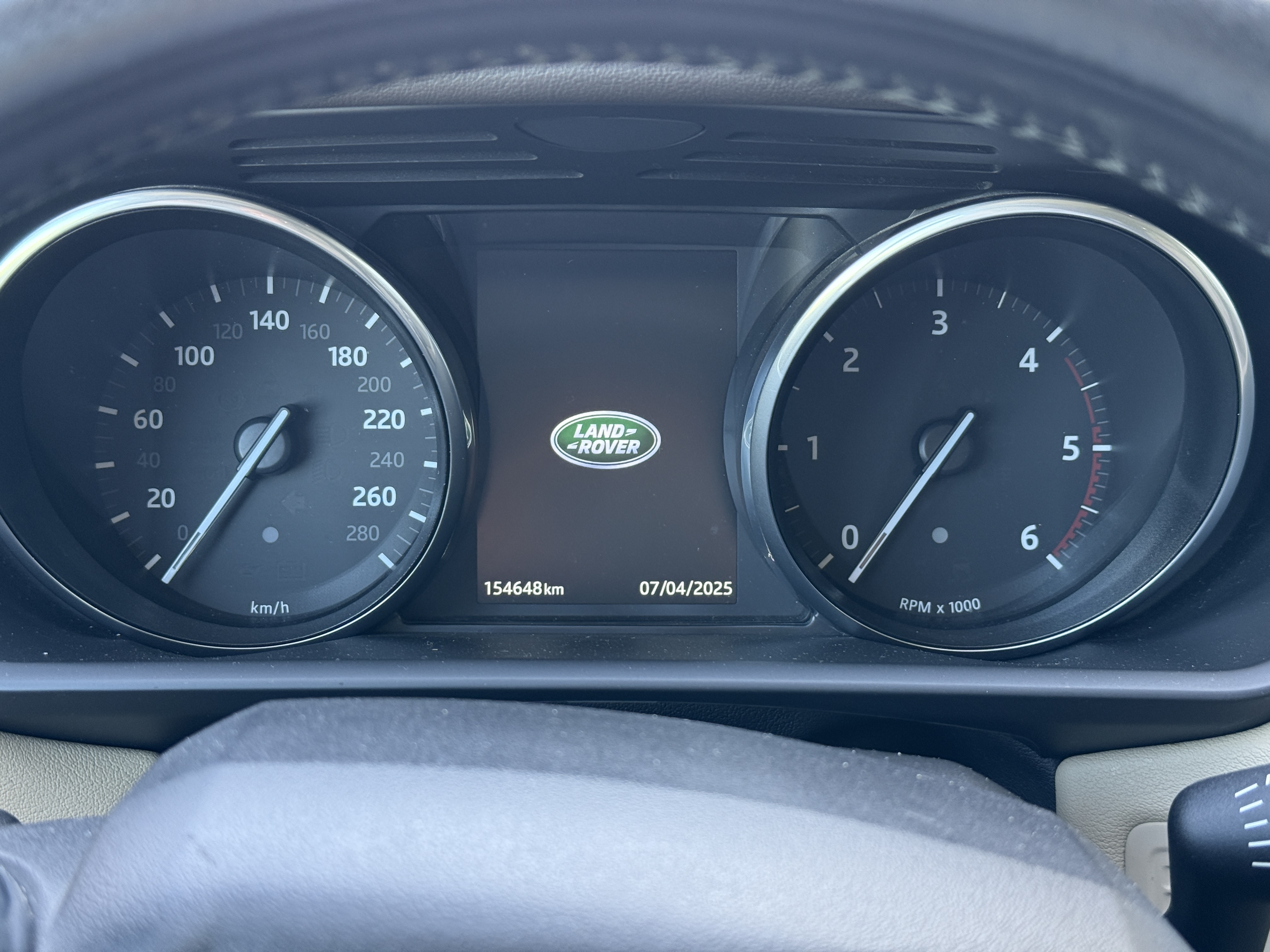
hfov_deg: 39.7
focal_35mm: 48
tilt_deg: -21.4
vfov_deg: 30.3
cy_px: 476
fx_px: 1761
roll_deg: -2.0
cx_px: 635
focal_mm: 6.76
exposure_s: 1/60
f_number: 1.78
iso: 125
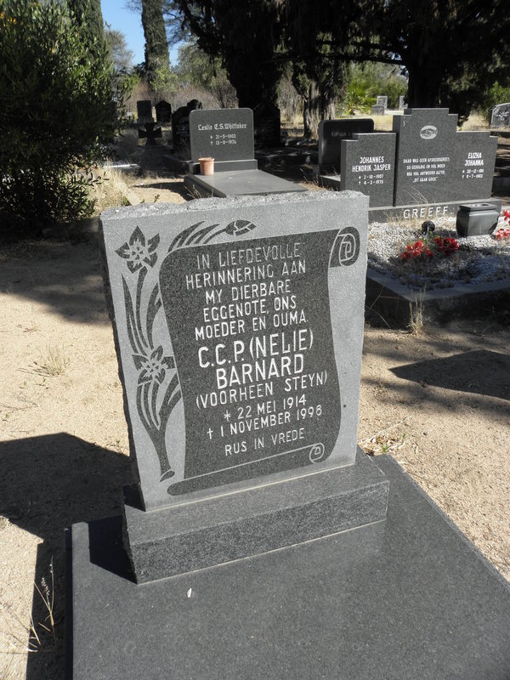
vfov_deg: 67.3
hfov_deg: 53.1
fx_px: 511
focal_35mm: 26
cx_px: 255
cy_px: 340
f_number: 5.6
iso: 64
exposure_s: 1/200
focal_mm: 4.6
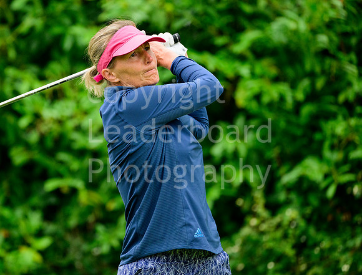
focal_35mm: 364
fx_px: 3823
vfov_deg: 4.1
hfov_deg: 5.4
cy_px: 135
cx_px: 107
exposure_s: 1/2000
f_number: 5.3
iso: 2000
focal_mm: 270
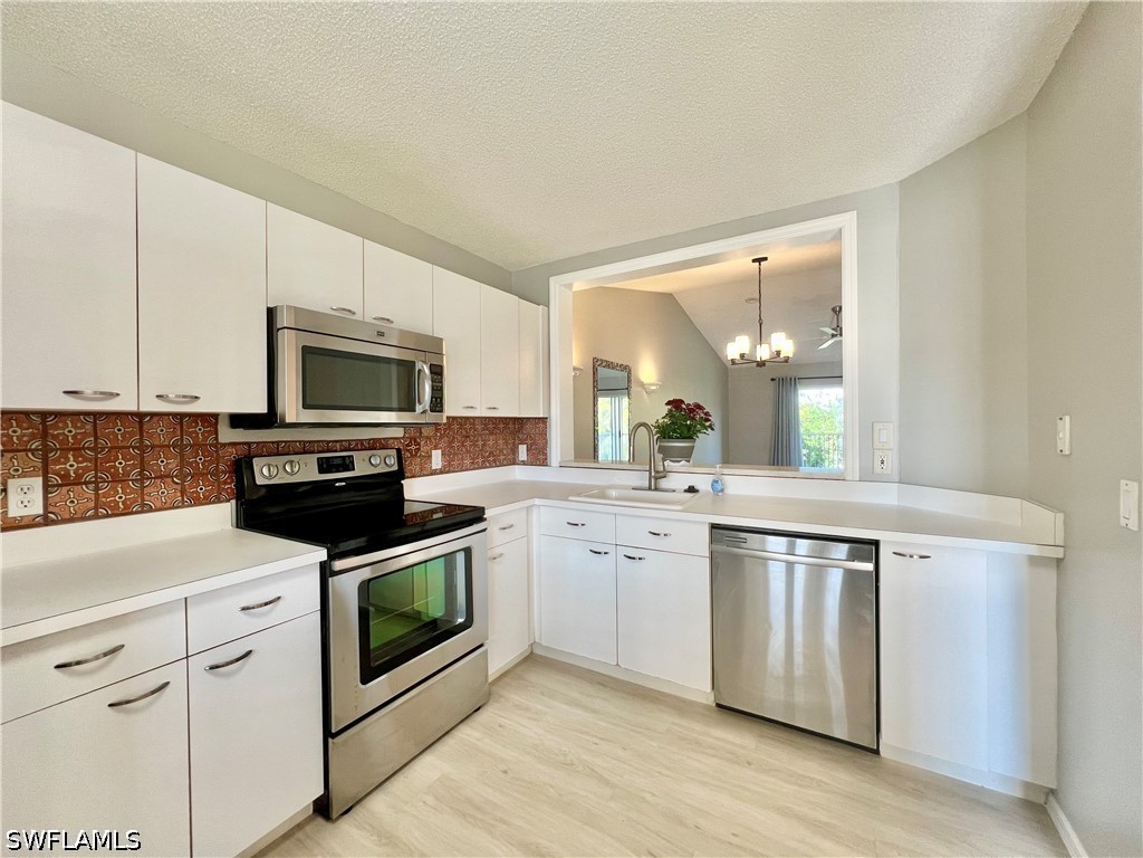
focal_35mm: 13
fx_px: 429
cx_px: 572
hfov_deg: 106.2
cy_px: 429
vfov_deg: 89.9
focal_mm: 1.57
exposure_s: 1/120
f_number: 1.8
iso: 160
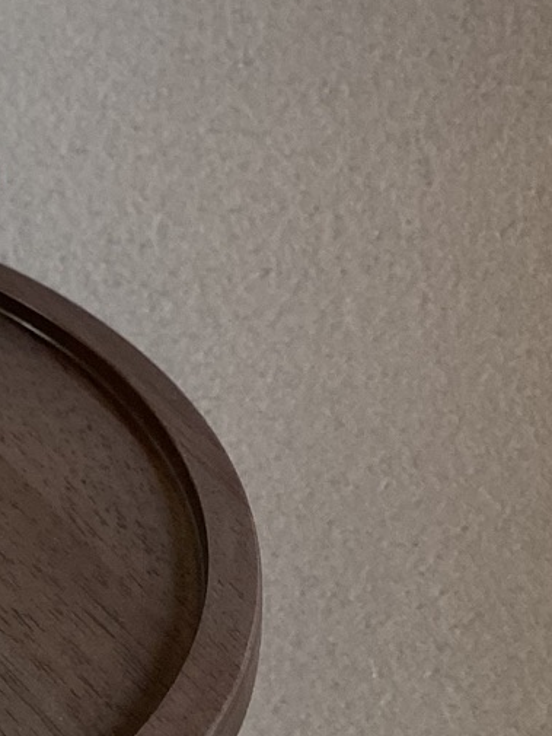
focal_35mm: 103
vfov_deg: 16.3
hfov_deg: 13.0
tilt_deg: -5.8
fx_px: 2189
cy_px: -547
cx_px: -452
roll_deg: -0.3
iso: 125
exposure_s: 1/117
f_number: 1.8
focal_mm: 4.25
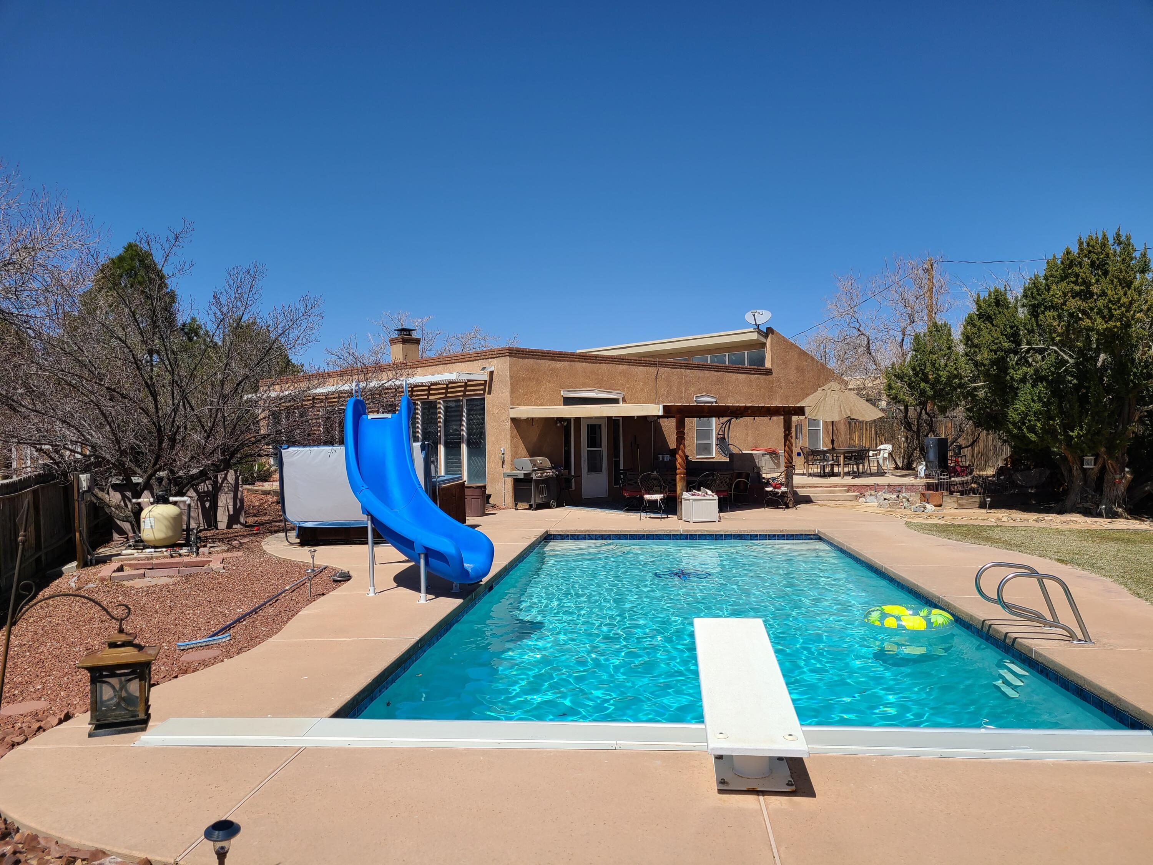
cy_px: 432
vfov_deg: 53.1
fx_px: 866
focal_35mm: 26
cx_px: 576
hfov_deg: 67.3
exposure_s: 1/3892
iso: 40
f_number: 1.8
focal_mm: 5.4
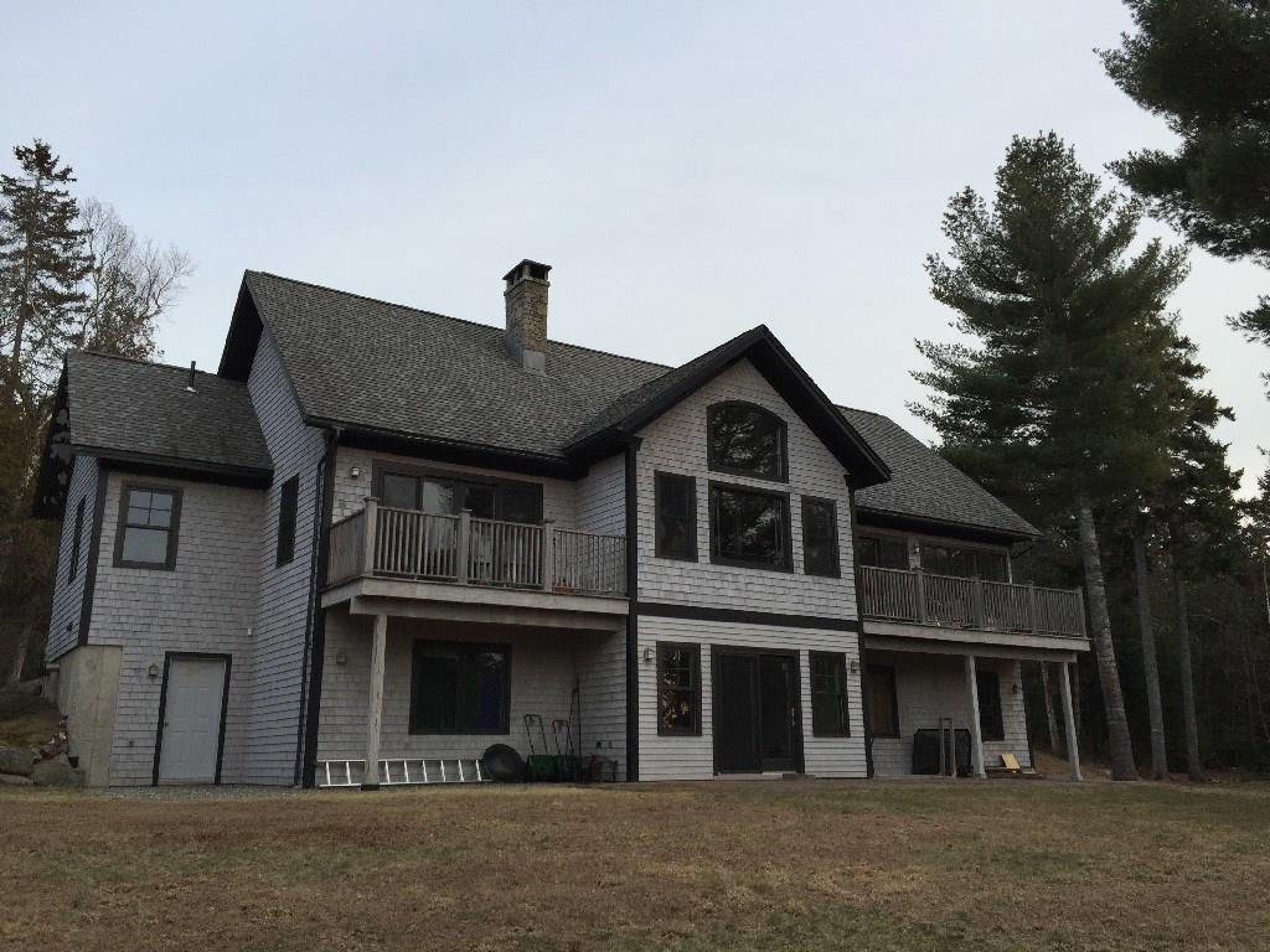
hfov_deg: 61.7
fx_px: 1064
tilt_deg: +14.5
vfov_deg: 48.2
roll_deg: -0.2
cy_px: 476
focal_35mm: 29
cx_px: 635
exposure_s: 1/388
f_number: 2.2
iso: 32
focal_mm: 4.15
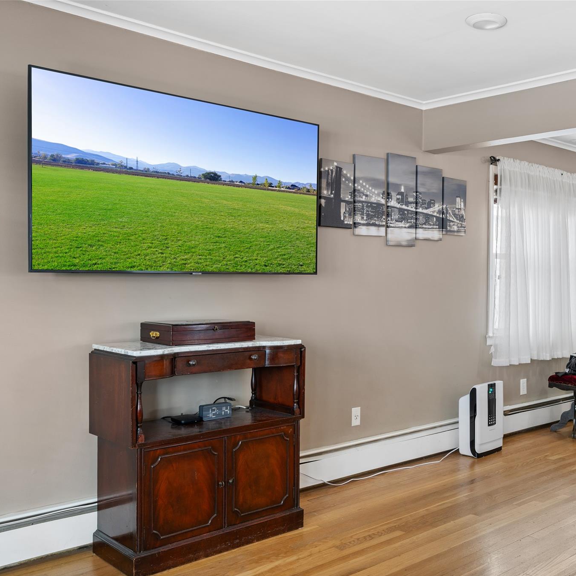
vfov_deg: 46.0
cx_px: 433
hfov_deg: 44.5
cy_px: 290
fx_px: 678
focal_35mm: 36
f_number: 8
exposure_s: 1/1.67
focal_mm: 28
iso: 100
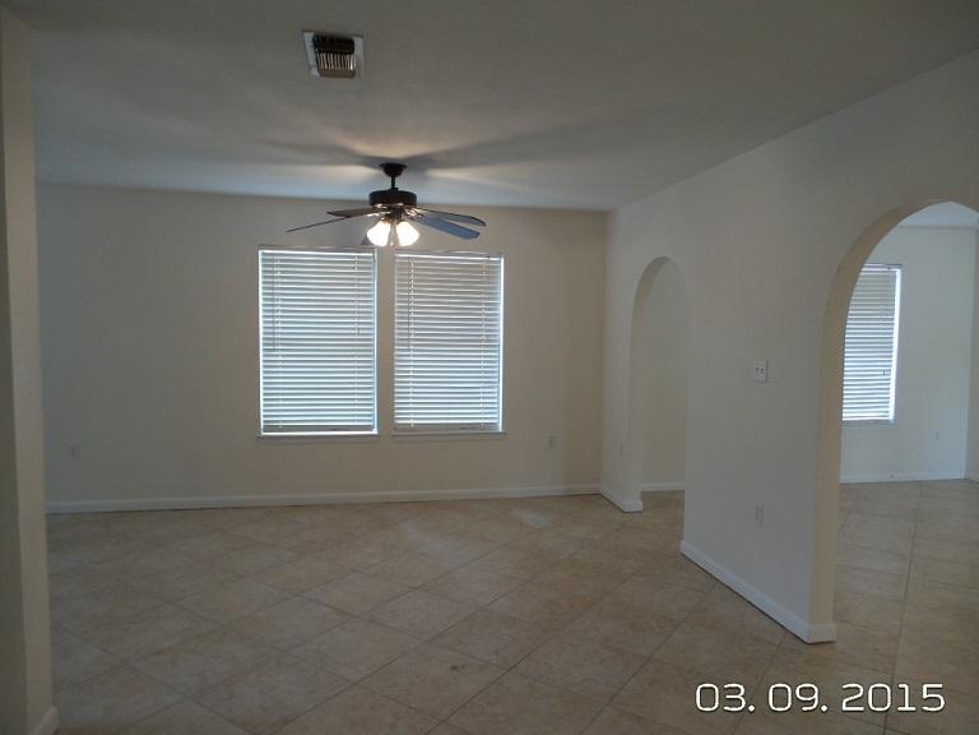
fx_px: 650
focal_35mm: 23
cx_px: 490
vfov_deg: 58.9
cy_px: 368
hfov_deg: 73.9
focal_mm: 4.1
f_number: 2.8
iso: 160
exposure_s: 1/30
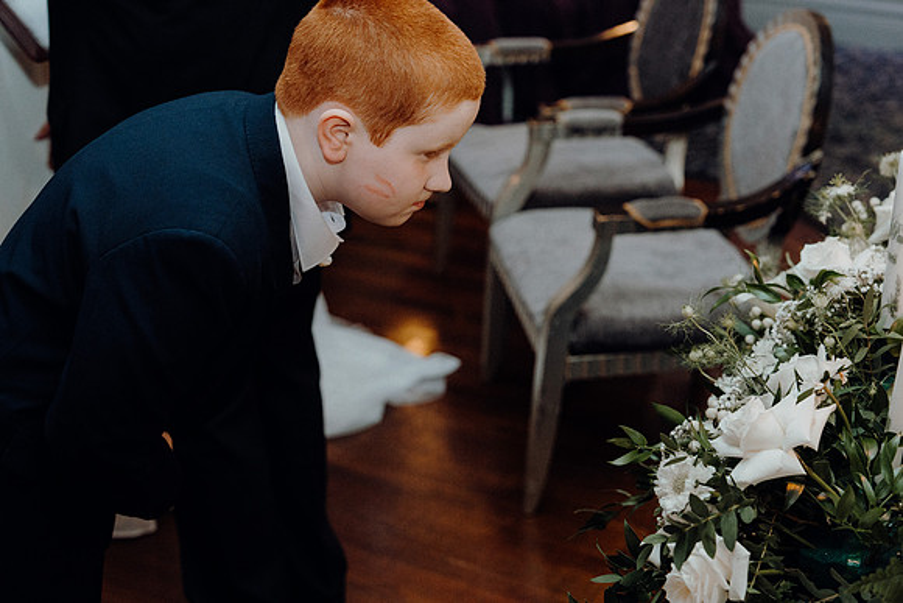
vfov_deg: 23.8
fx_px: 1430
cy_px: 302
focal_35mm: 57
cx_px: 452
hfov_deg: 35.0
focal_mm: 57
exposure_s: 1/160
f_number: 3.5
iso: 2500
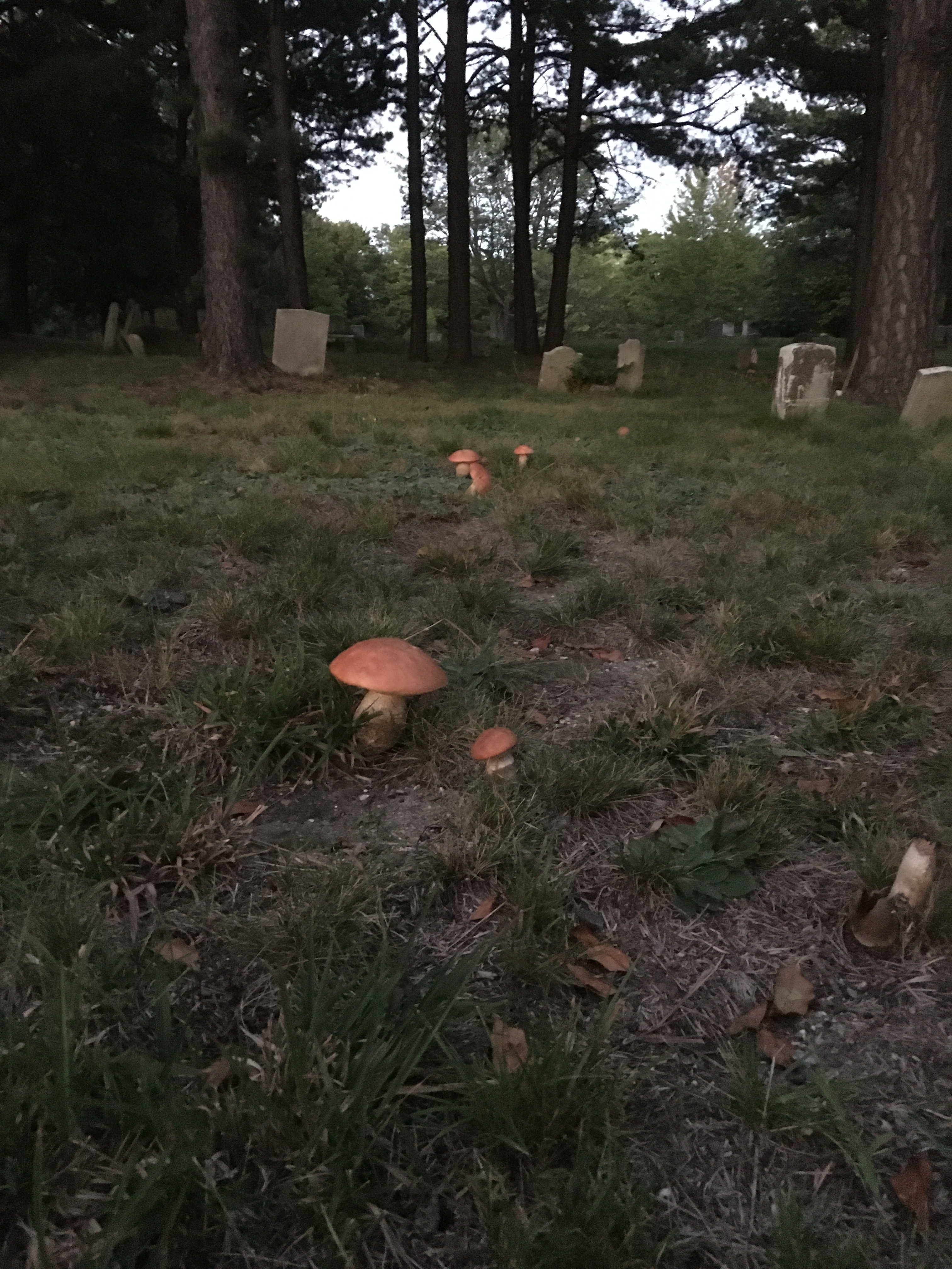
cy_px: 634
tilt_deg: -11.0
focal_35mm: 29
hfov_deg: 48.2
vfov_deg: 61.7
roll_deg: +2.1
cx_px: 476
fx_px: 1063
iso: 1000
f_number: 2.2
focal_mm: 4.15
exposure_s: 1/15
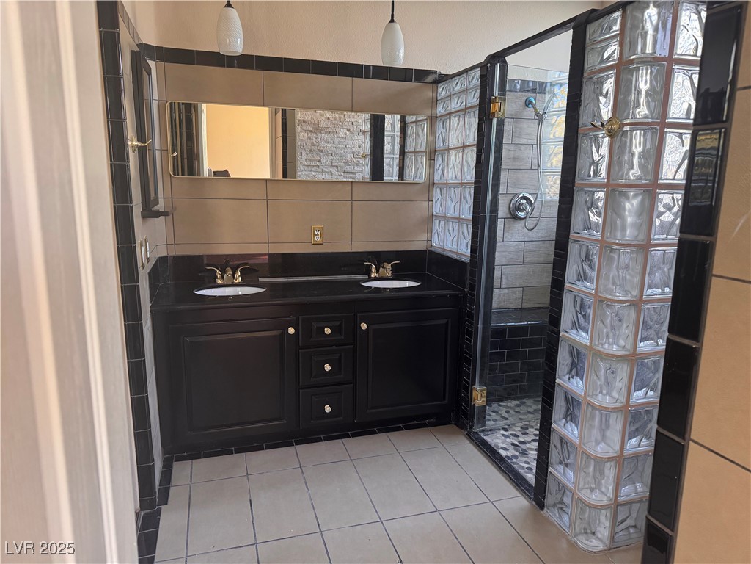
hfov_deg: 71.6
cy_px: 282
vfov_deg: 56.8
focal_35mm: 24
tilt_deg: -11.1
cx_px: 376
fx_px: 521
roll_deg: -0.7
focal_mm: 6.76
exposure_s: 1/60
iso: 250
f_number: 1.78
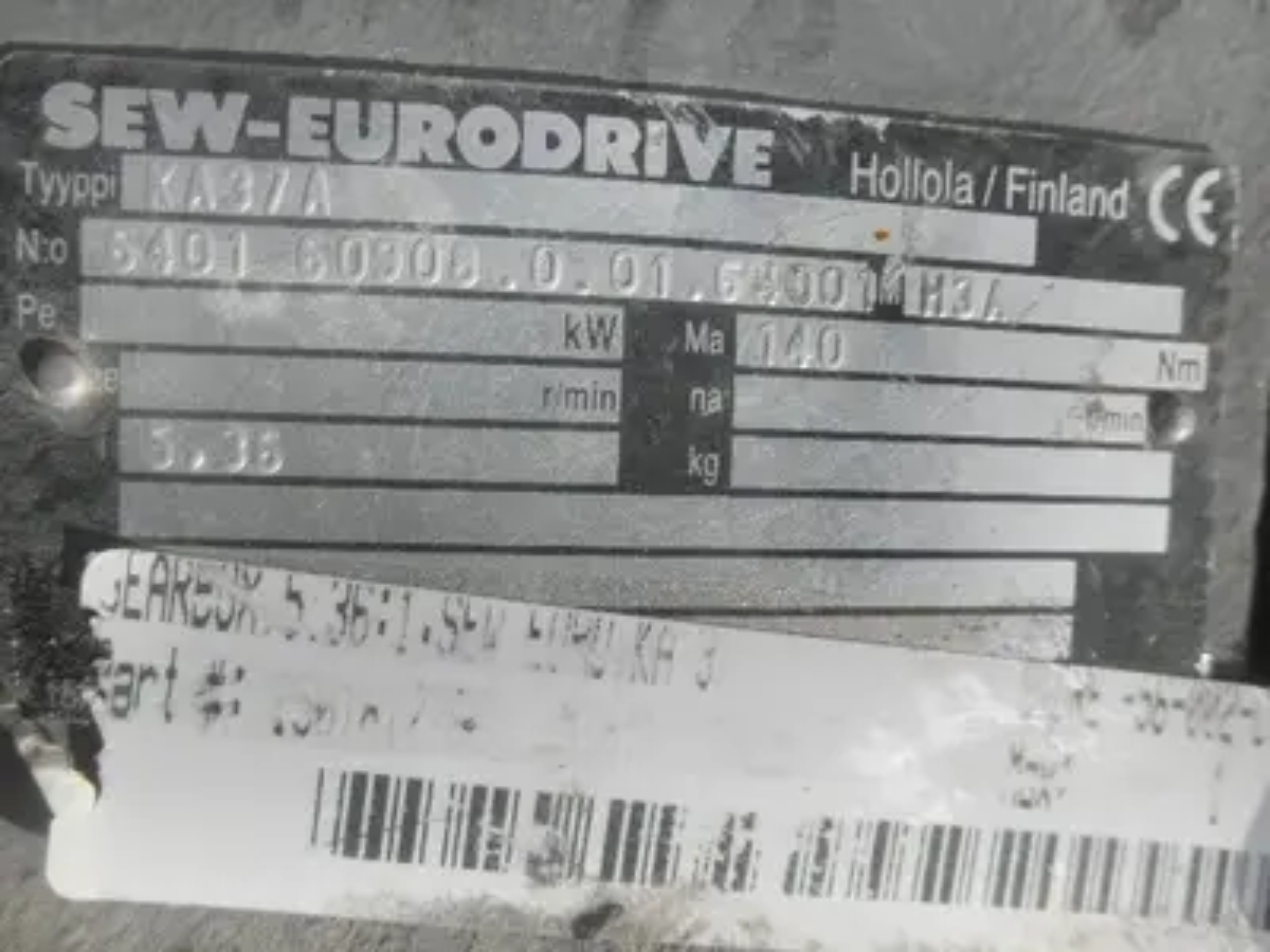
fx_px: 1027
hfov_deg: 63.4
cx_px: 635
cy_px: 476
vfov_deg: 49.7
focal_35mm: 28
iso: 64
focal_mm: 5
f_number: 8.5
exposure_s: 1/320
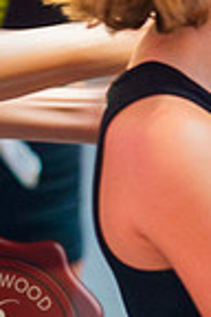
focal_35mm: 266
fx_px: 2338
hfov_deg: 5.2
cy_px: -4
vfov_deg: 7.7
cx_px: 208
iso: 6400
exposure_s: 1/15
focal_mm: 85
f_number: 2.8
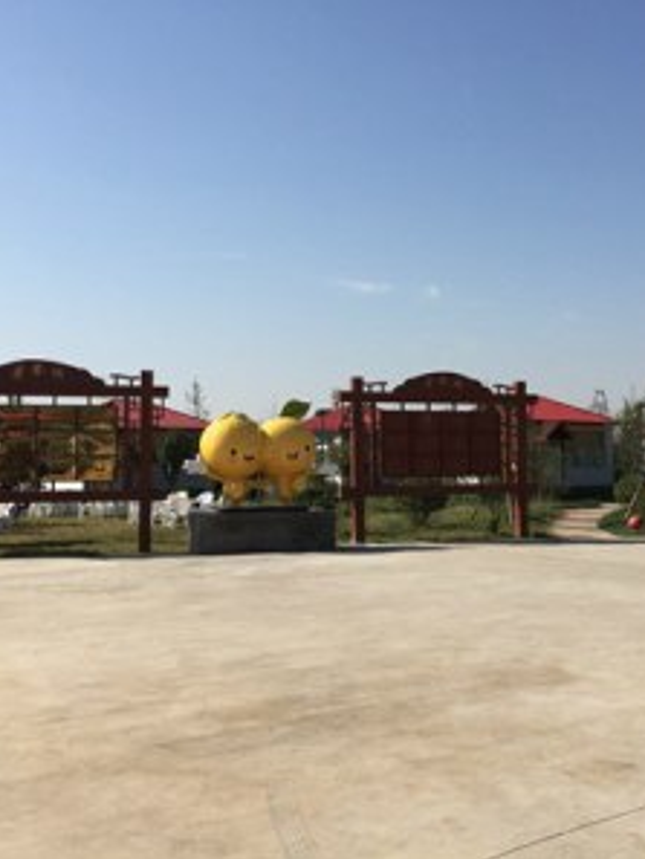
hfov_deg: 36.5
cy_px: 431
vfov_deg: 47.8
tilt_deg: +4.2
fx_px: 968
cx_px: 431
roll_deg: -1.5
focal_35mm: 39
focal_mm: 4.15
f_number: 2.2
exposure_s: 1/2825
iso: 32
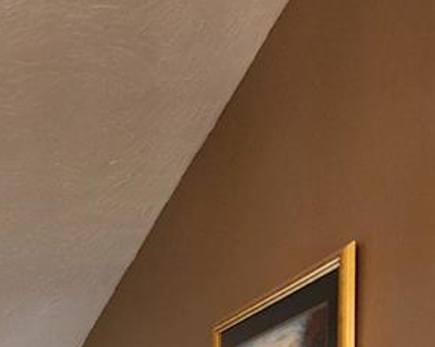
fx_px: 1184
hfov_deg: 18.9
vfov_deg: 14.5
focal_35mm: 92
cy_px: 639
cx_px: -172
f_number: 1.8
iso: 640
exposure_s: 1/120
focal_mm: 6.4
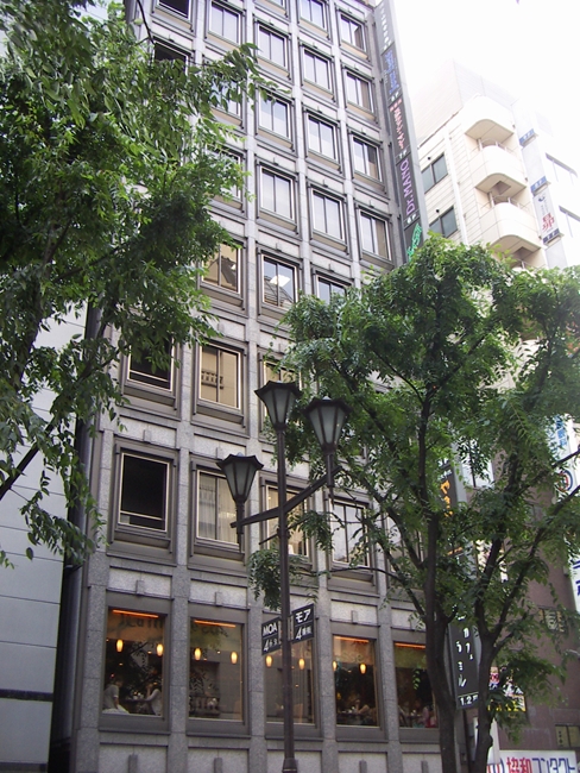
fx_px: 804
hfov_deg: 39.7
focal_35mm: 36
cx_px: 290
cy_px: 386
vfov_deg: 51.3
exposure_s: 1/100
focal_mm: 4.7
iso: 50
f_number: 2.8
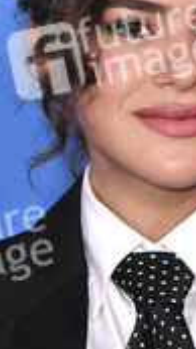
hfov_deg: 4.3
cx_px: 170
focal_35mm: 281
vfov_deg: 7.7
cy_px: 153
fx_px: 2603
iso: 1250
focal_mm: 116
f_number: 6.3
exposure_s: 1/250
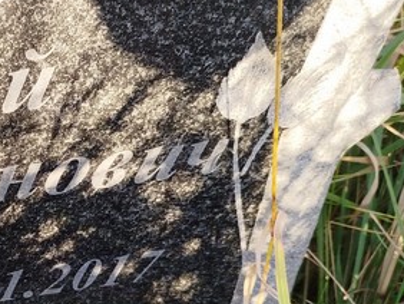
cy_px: 214
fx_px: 794
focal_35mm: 68
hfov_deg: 25.2
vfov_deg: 21.5
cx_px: -100
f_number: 1.7
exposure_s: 1/100
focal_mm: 5.31
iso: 64
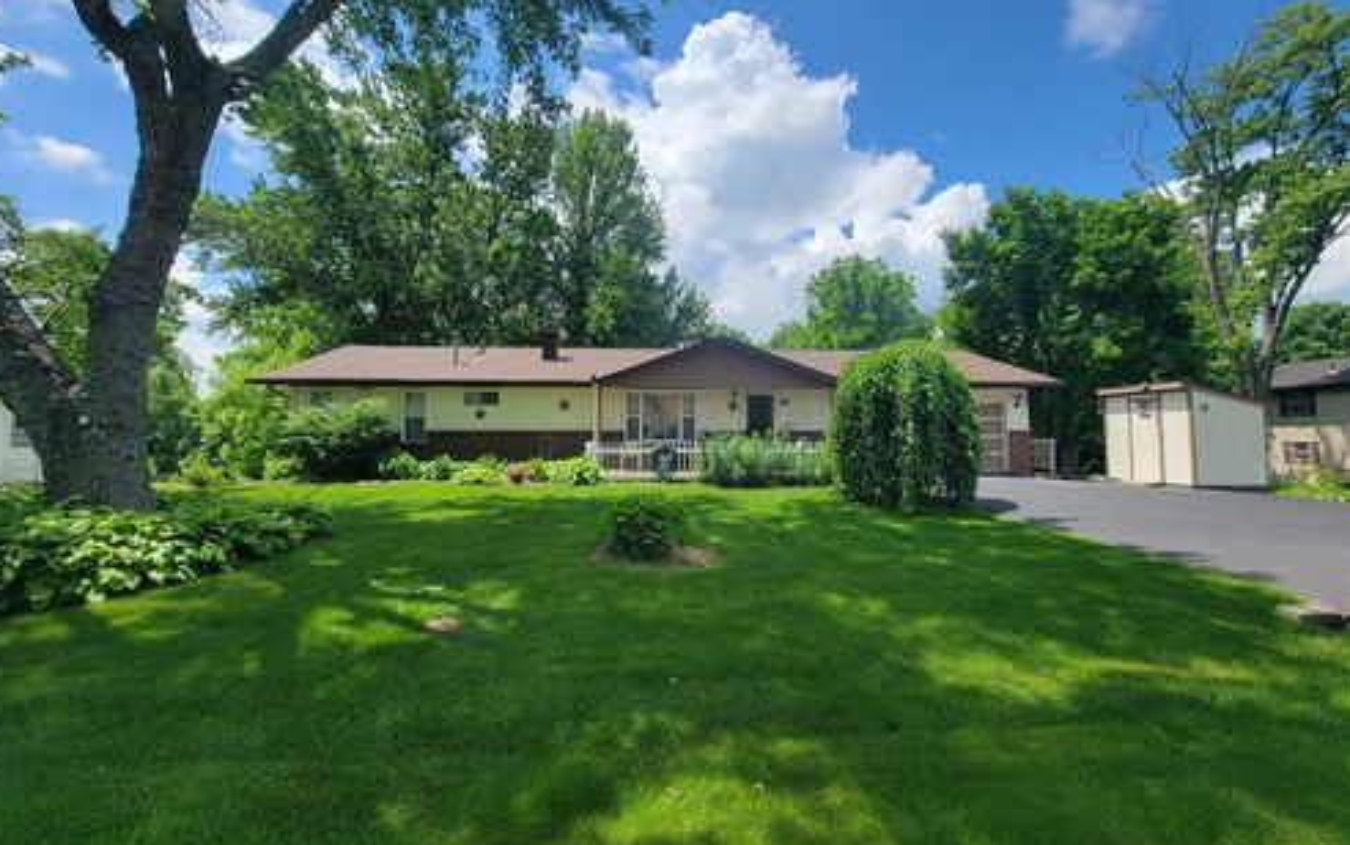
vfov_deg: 78.5
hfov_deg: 105.3
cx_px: 667
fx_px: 515
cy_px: 380
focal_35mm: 14
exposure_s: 1/1300
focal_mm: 2.2
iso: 50
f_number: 2.2
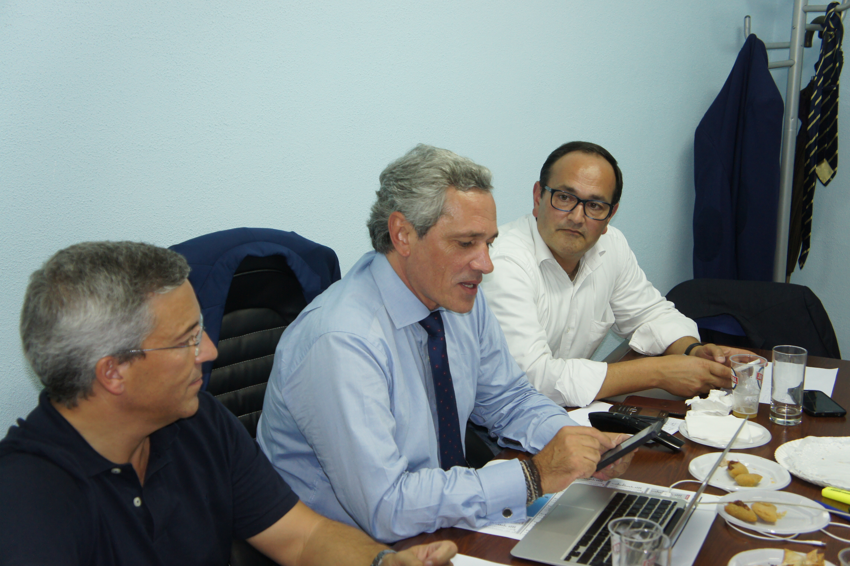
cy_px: 283
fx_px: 1168
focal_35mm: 50
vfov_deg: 27.2
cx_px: 425
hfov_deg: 40.0
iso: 640
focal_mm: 33
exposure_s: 1/60
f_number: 4.5
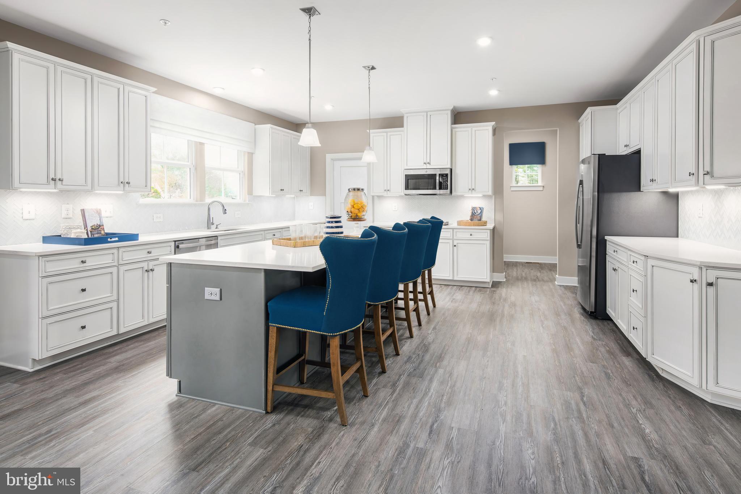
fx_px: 391
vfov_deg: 64.6
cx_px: 370
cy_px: 247
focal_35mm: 19
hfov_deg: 86.9
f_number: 9
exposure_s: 1/250
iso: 200
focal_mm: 19
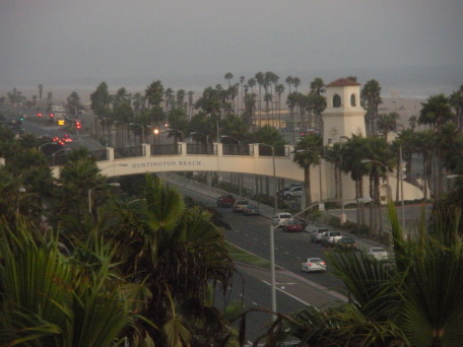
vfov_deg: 8.2
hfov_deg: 11.0
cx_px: 232
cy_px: 174
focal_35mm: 180
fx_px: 2408
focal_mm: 31.5
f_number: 5.6
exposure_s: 1/125
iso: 800
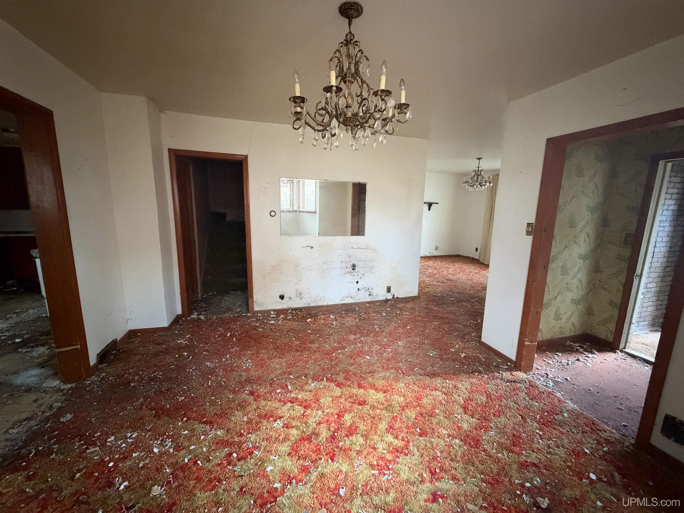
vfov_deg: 85.7
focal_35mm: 14
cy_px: 256
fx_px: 277
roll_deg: -0.9
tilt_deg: -10.6
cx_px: 342
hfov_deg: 102.1
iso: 1250
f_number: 2.2
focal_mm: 2.22
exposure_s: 1/51
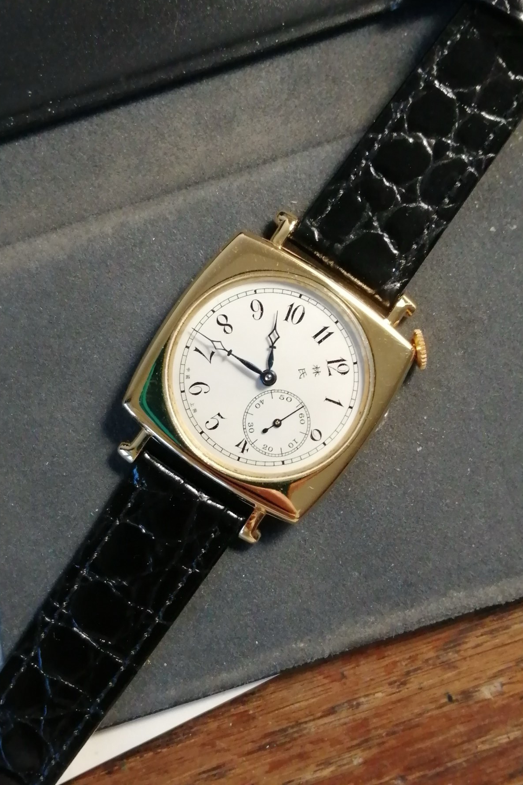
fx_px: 937
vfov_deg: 45.4
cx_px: 255
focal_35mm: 43
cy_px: 392
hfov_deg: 31.2
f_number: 1.8
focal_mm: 3.46
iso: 250
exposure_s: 1/33.3
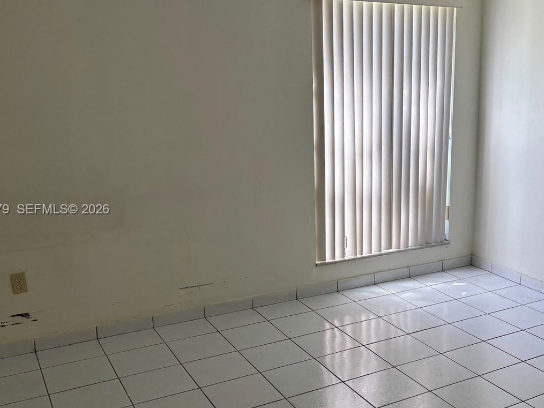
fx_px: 644
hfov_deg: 45.0
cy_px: 210
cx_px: 371
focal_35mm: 41
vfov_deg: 35.1
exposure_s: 1/120
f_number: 1.6
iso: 40
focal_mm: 5.96
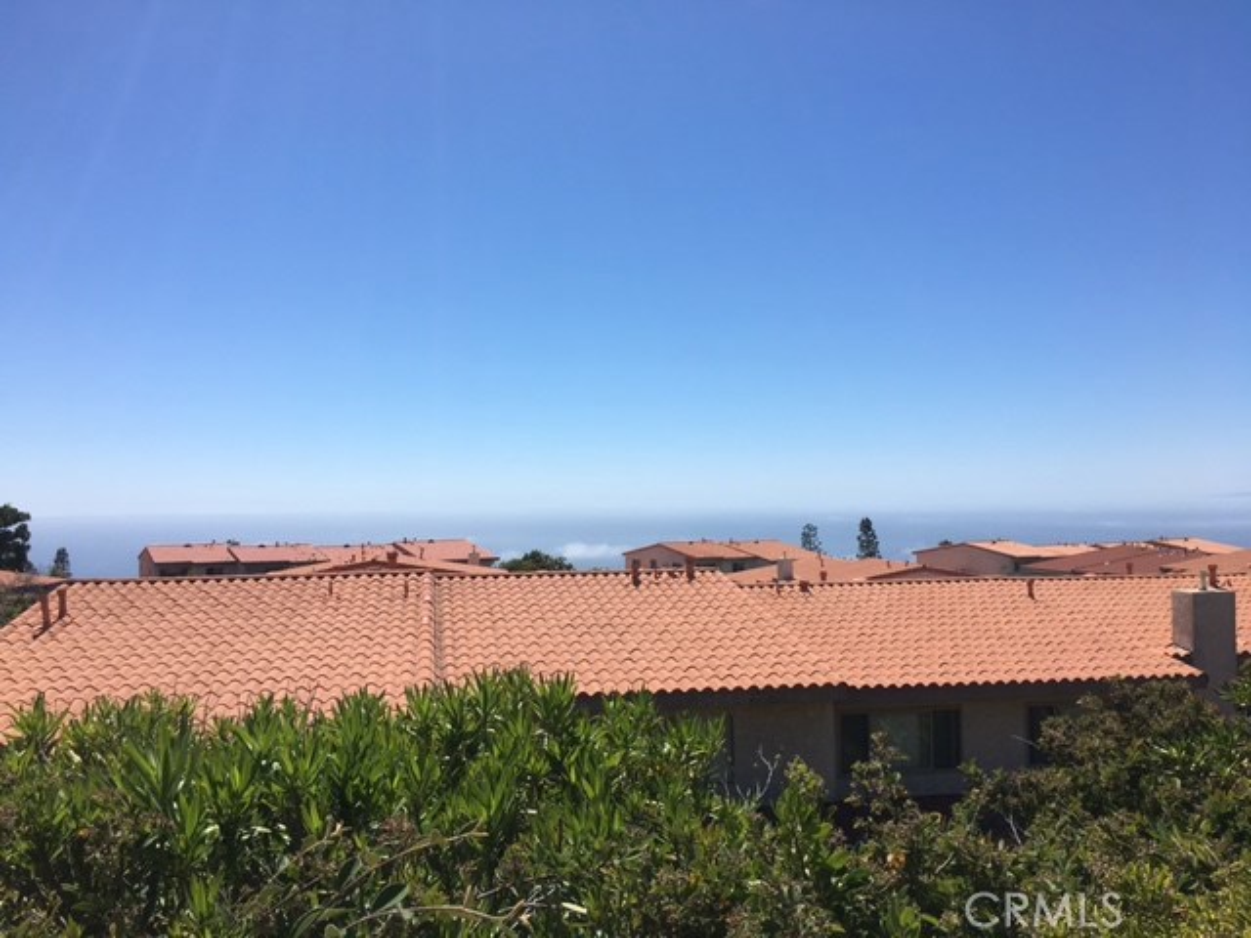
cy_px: 469
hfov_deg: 61.7
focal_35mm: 29
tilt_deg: +2.8
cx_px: 626
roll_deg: +1.4
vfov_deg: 48.2
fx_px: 1048
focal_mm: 4.15
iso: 25
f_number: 2.2
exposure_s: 1/2959
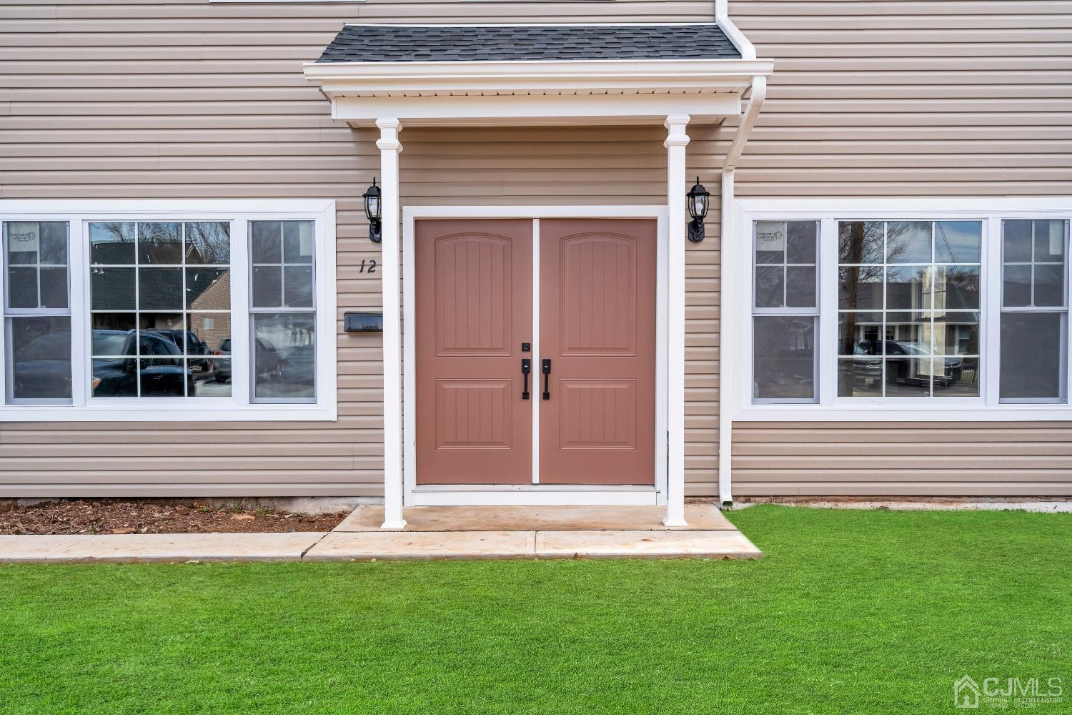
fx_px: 863
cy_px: 358
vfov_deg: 45.0
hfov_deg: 63.7
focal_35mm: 29
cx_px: 536
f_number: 8
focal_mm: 29
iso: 400
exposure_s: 1/100
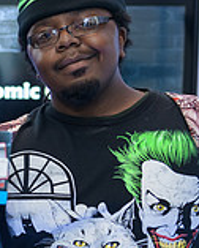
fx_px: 889
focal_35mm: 121
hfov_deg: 12.2
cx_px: -103
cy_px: 152
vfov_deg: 15.9
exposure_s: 1/125
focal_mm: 35
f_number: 3.2
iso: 800
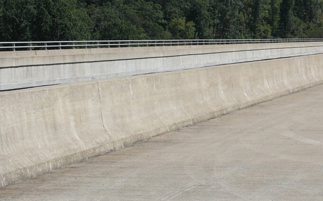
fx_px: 1012
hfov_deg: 16.5
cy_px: 77
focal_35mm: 115
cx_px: 489
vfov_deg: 11.4
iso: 100
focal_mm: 20
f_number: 7.1
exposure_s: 1/400
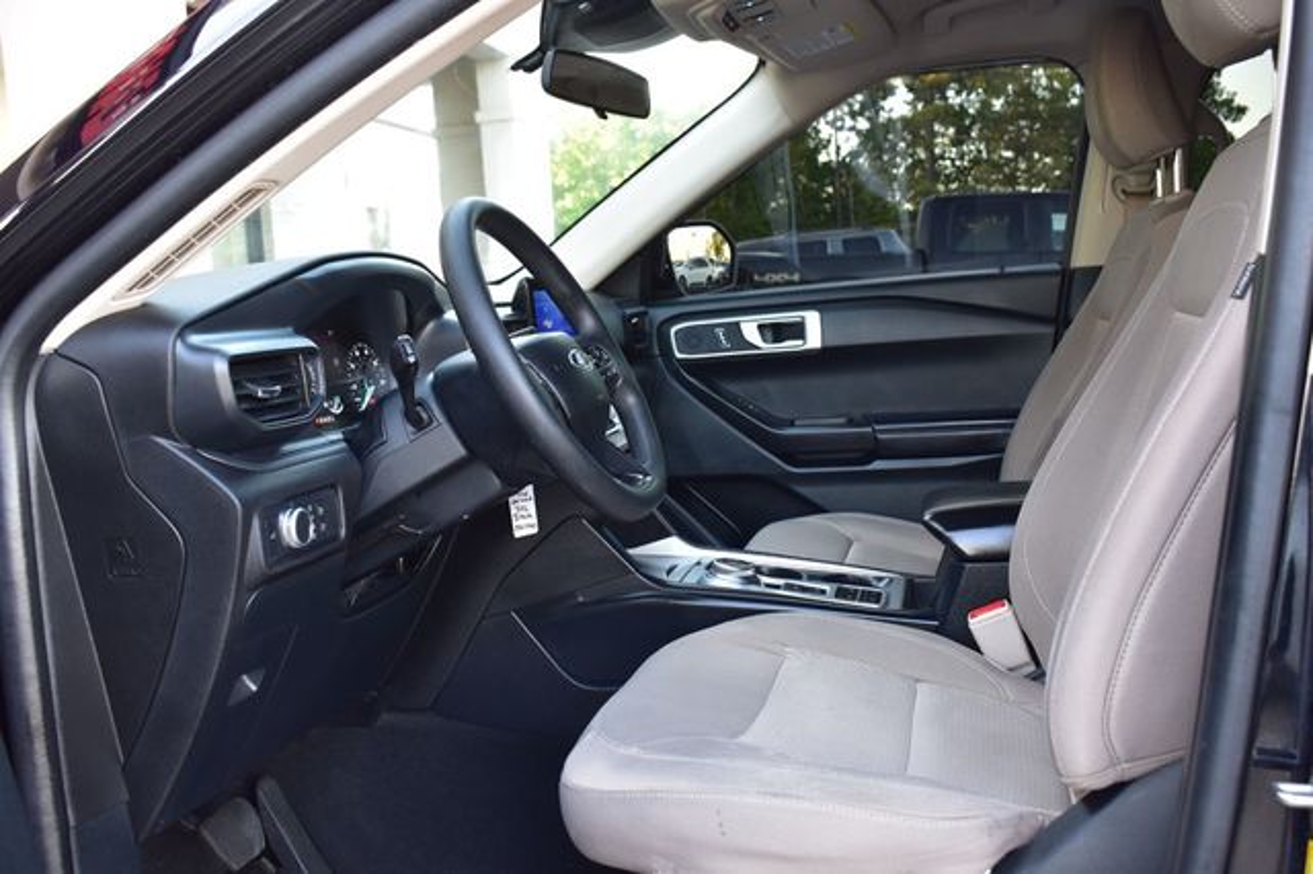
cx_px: 656
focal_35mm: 36
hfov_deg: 53.2
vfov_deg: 36.8
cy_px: 437
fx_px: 1312
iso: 450
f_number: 6.3
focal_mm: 24
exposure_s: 1/15
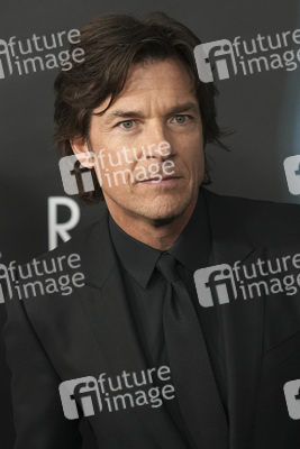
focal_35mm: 100
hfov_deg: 13.7
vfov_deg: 20.4
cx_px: 150
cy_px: 224
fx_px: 1249
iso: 6400
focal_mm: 100
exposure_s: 1/320
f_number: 5.6
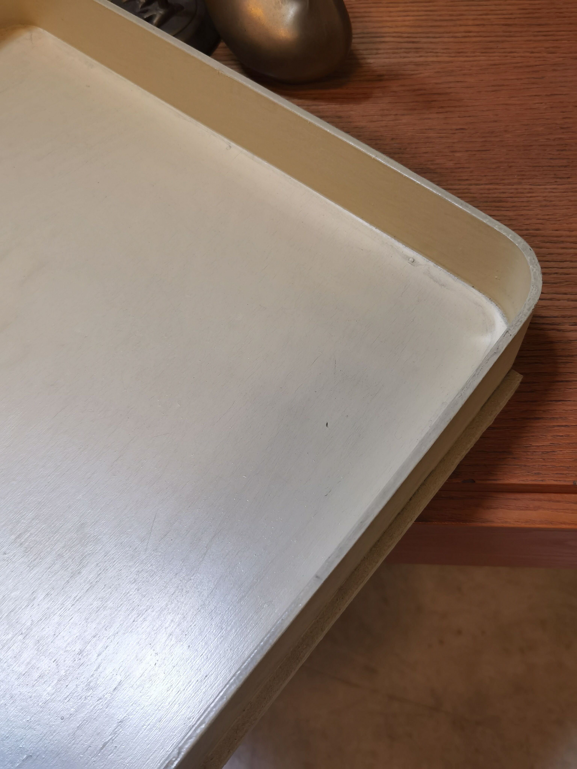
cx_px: 288
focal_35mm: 33
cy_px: 384
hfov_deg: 42.9
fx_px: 733
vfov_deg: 55.4
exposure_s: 1/50
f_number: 1.9
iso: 125
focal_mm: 6.71
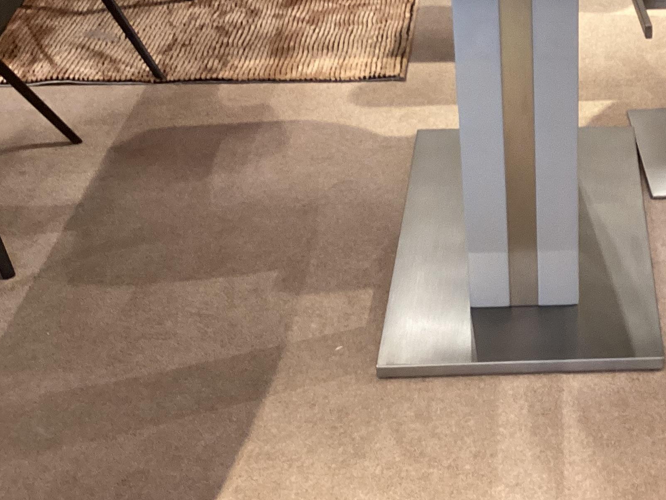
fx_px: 1212
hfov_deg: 29.2
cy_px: 82
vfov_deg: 22.9
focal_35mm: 63
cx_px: 631
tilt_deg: -30.6
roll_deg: -1.0
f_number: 2.4
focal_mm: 3.3
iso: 200
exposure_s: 1/50
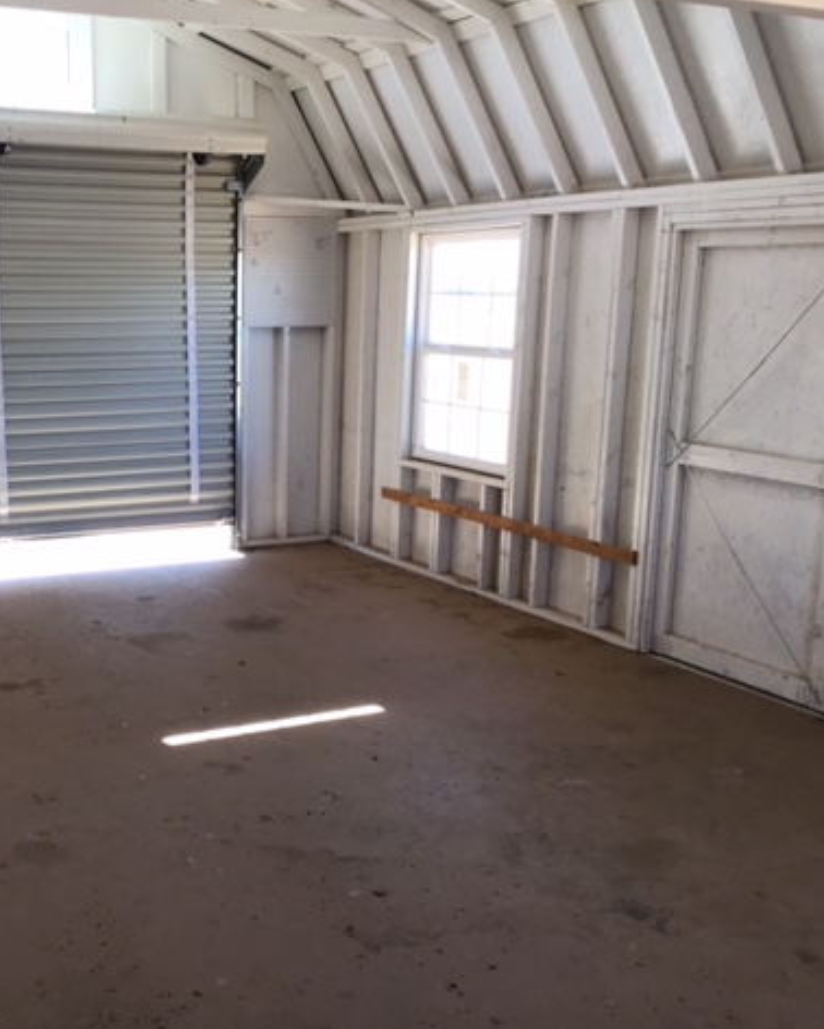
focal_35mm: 41
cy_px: 519
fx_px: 1249
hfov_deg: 35.7
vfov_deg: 44.8
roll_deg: -0.7
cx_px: 203
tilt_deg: -11.4
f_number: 2.4
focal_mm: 3.3
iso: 25
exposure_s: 1/60
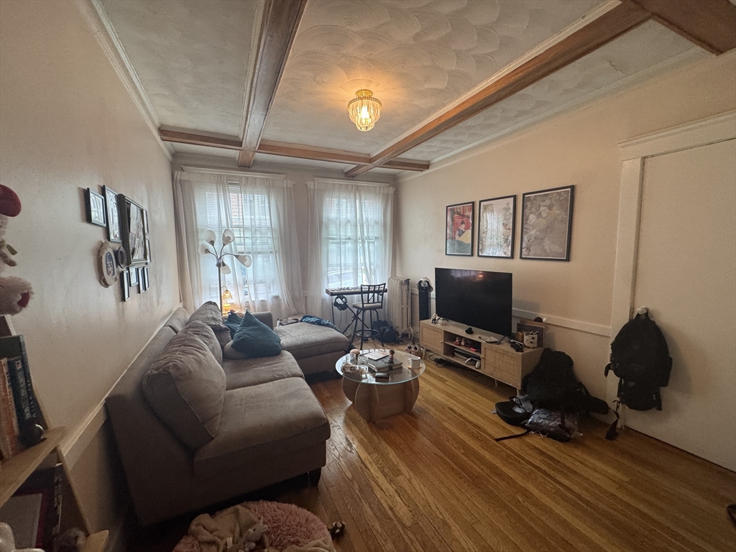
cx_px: 368
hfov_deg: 102.1
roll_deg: +0.7
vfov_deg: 85.7
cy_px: 276
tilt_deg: -5.2
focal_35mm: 14
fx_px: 298
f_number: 2.2
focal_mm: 2.22
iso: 250
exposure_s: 1/120
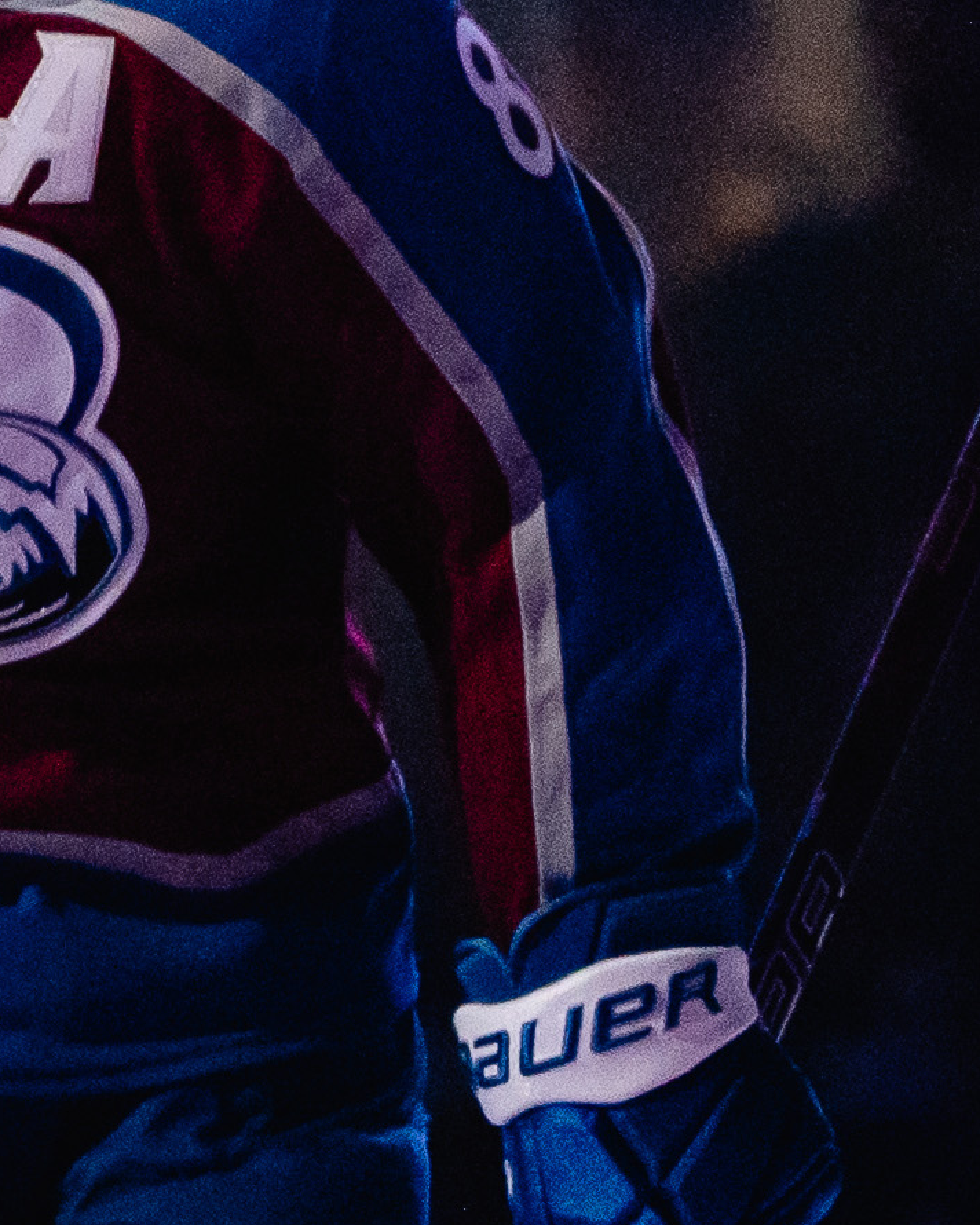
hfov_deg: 1.2
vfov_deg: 1.5
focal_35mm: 1266
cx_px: -41
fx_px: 45899
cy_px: 462
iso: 3200
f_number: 2.8
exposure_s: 1/800
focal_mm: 200
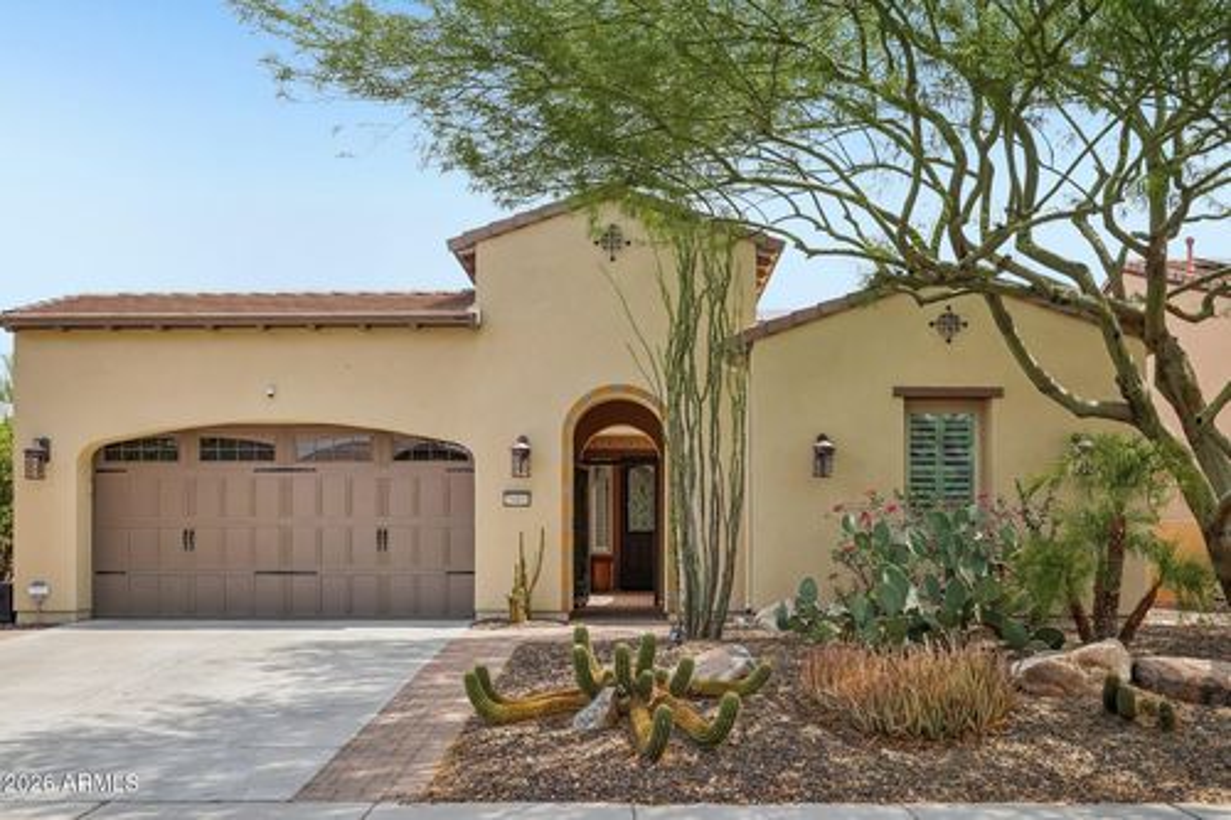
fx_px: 1111
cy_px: 410
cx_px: 616
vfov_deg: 40.5
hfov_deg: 58.0
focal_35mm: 32
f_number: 8
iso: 400
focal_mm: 32.5
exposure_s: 1/500
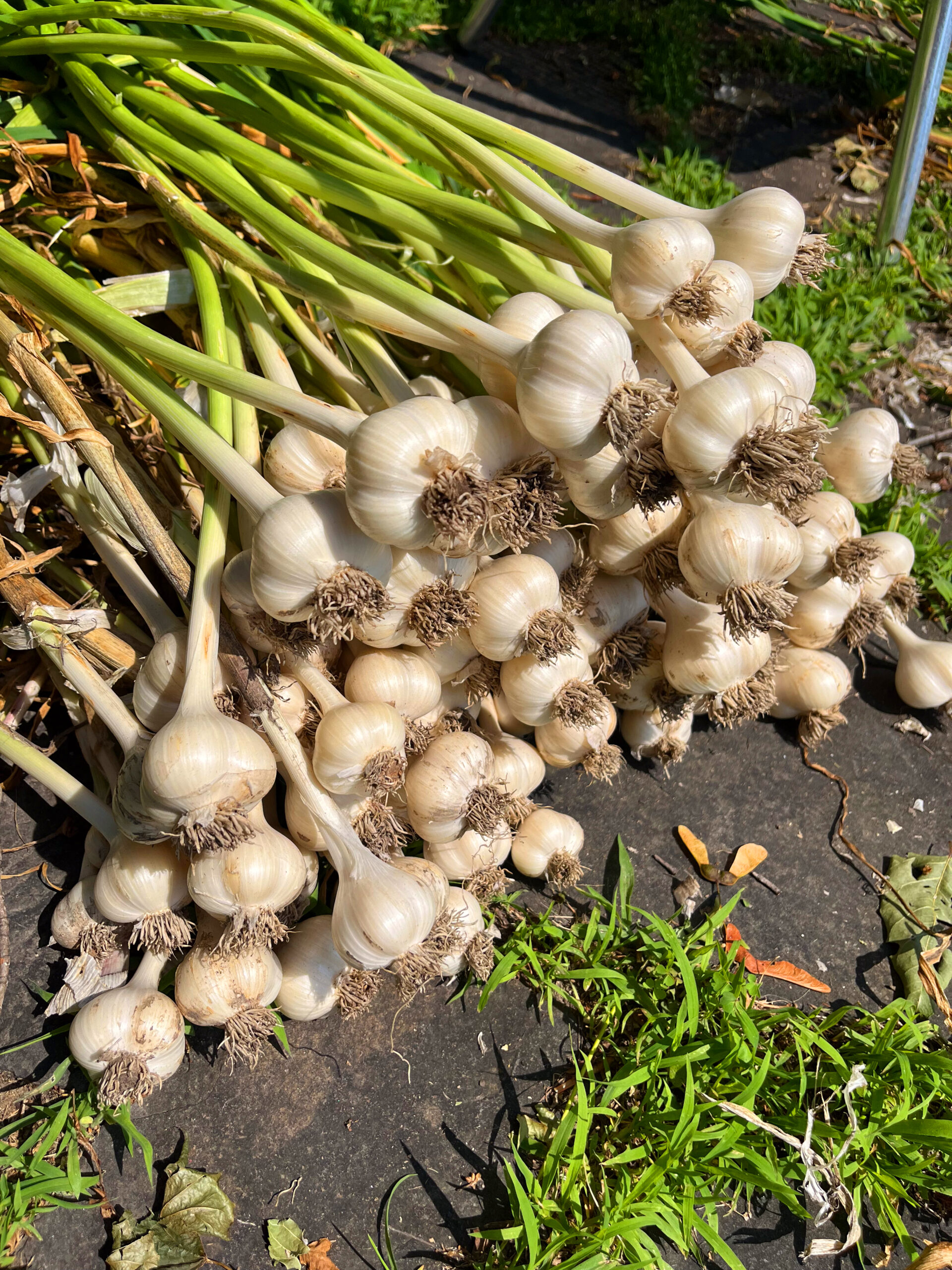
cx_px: 476
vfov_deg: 67.3
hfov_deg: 53.1
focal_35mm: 26
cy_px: 635
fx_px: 953
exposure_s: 1/5600
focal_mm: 5.1
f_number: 1.6
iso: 50
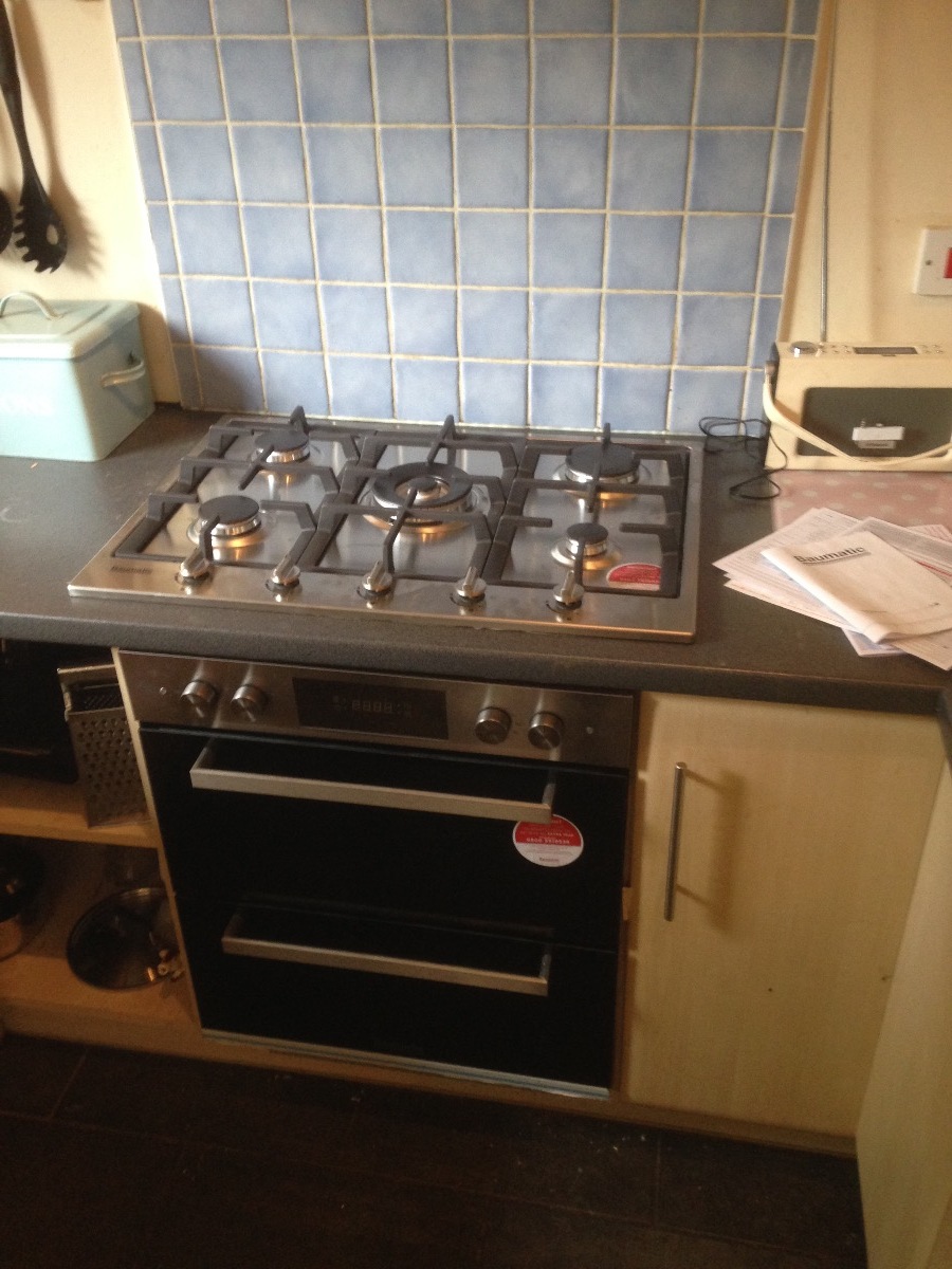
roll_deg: +1.0
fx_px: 1210
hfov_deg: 42.9
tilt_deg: -33.0
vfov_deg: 55.4
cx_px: 476
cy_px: 634
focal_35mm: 33
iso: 200
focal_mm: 4.12
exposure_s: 1/20
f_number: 2.4
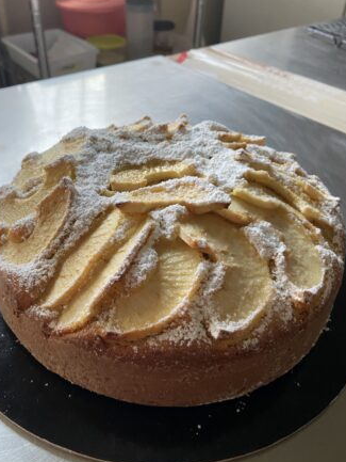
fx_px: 400
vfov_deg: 60.0
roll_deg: -0.4
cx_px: 153
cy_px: 230
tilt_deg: -38.7
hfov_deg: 46.7
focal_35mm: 30
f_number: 1.8
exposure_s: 1/67
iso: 125
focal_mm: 4.25
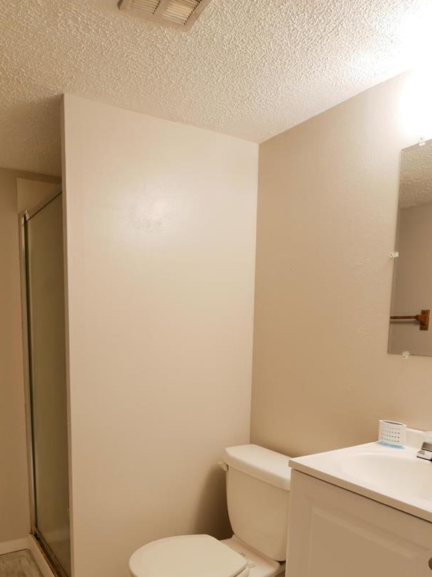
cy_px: 391
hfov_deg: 51.0
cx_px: 172
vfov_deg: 63.4
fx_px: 449
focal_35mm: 27
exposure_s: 1/20
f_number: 4
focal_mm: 9
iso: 800
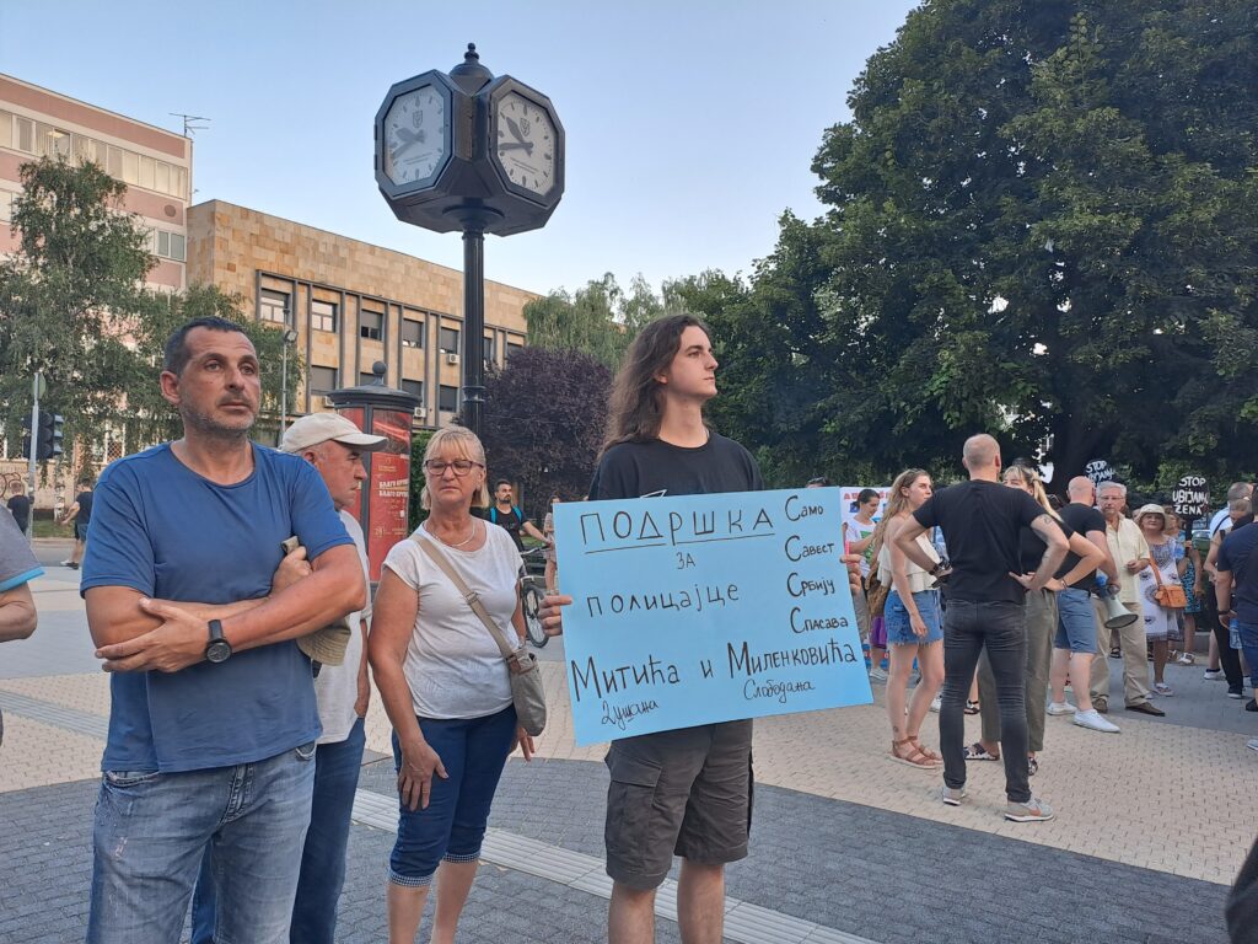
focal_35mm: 25
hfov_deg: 69.4
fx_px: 909
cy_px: 472
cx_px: 629
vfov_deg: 54.9
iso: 50
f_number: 1.8
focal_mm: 4.65
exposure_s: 1/100
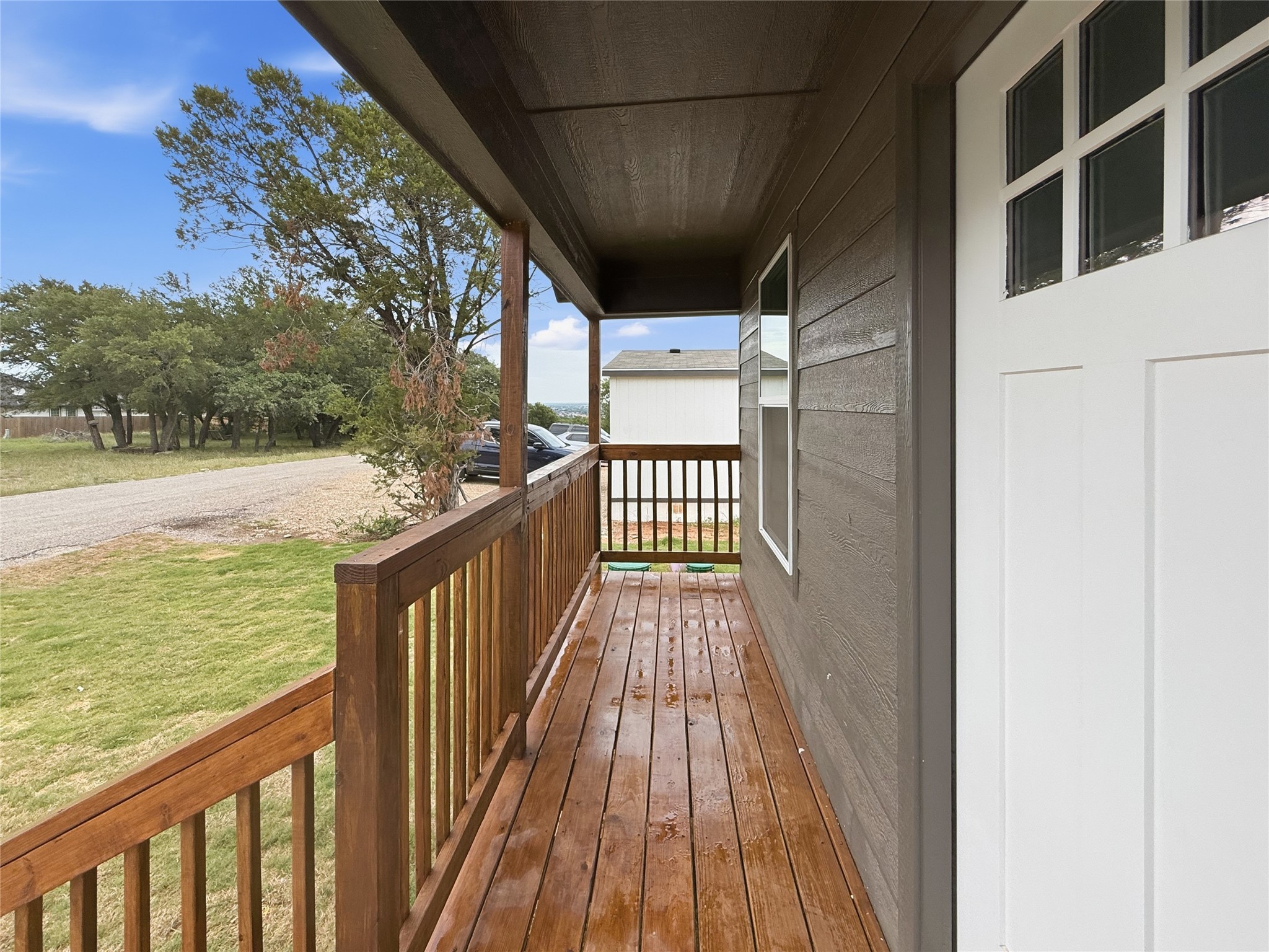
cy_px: 476
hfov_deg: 102.1
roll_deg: +1.3
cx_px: 634
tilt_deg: -6.4
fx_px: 513
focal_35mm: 14
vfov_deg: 85.7
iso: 64
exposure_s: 1/482
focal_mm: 2.2
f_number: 2.2
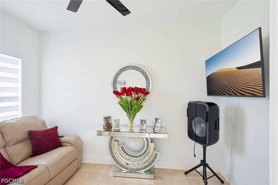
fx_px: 123
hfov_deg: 96.8
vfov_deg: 73.7
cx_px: 139
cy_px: 92
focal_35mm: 16
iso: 400
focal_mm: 16
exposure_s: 1/13
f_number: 8
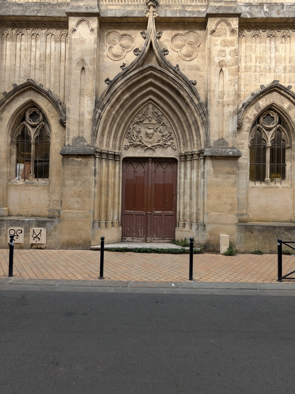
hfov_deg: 78.1
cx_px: 148
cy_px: 197
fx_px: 182
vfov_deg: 94.5
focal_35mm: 16
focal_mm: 2.35
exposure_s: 1/306
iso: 35
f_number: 2.2
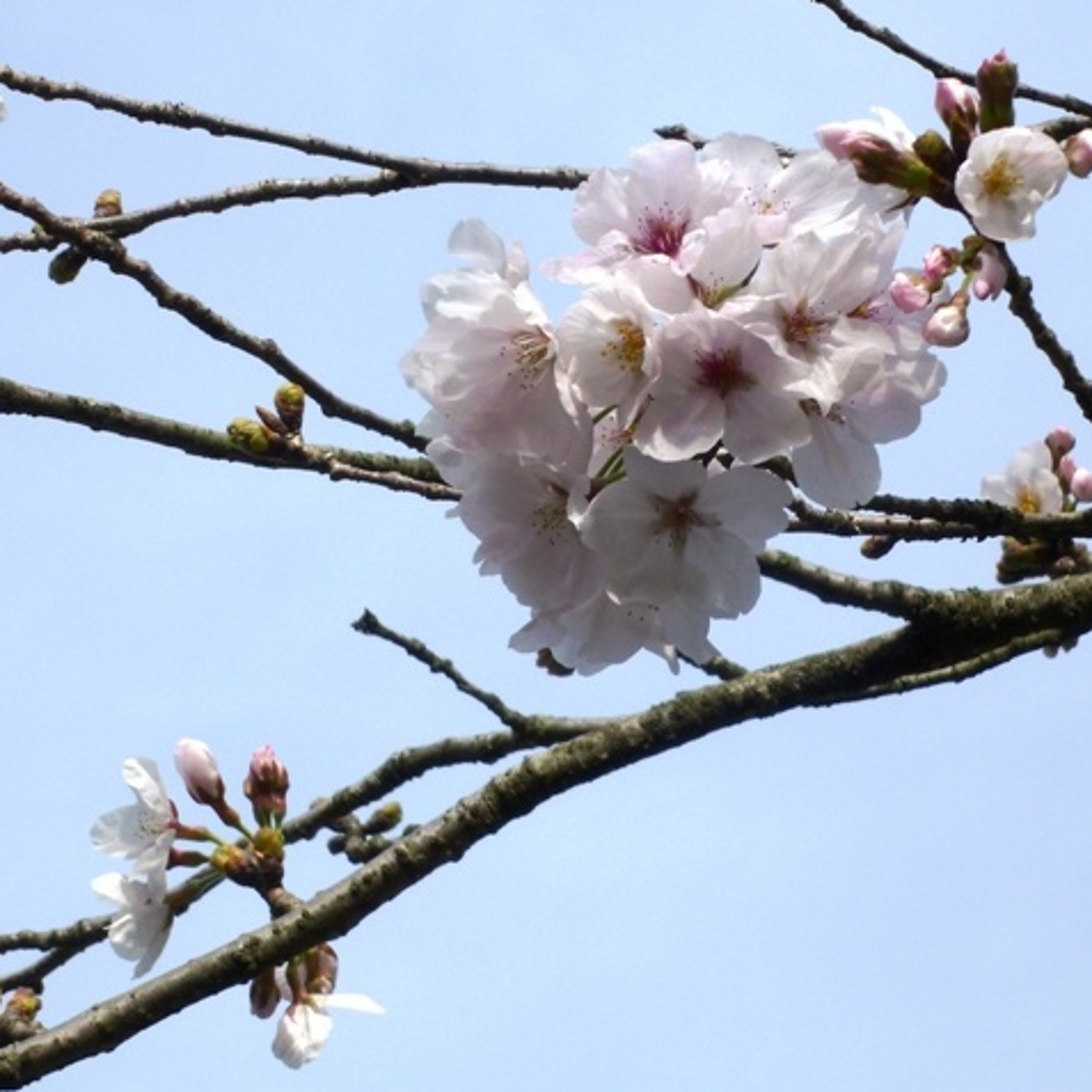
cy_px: 547
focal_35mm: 192
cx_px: 710
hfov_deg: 9.1
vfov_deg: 9.1
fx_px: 6853
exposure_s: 1/320
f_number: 5.9
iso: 80
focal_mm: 22.5
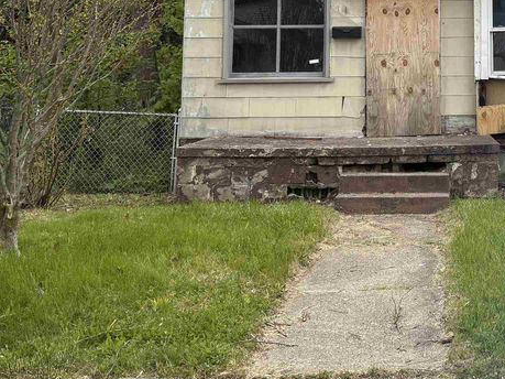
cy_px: -2
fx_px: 846
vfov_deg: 24.1
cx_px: 492
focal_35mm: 58
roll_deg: +0.3
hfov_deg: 31.1
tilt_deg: +6.5
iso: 50
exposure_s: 1/2451
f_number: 1.6
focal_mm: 5.96
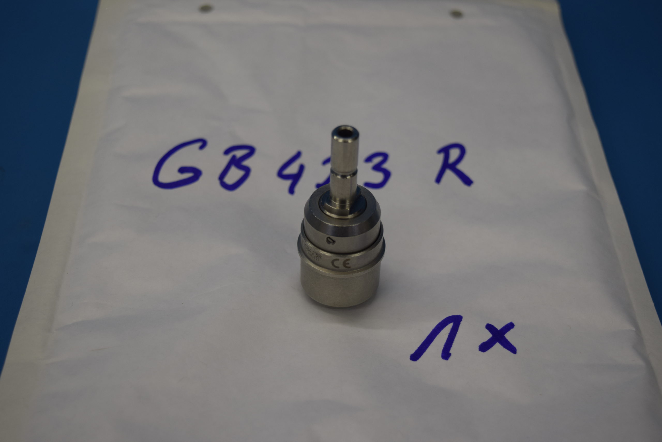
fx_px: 993
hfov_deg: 36.9
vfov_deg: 25.1
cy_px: 221
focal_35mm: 54
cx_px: 331
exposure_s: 1/90
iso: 400
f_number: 4.8
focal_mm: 36
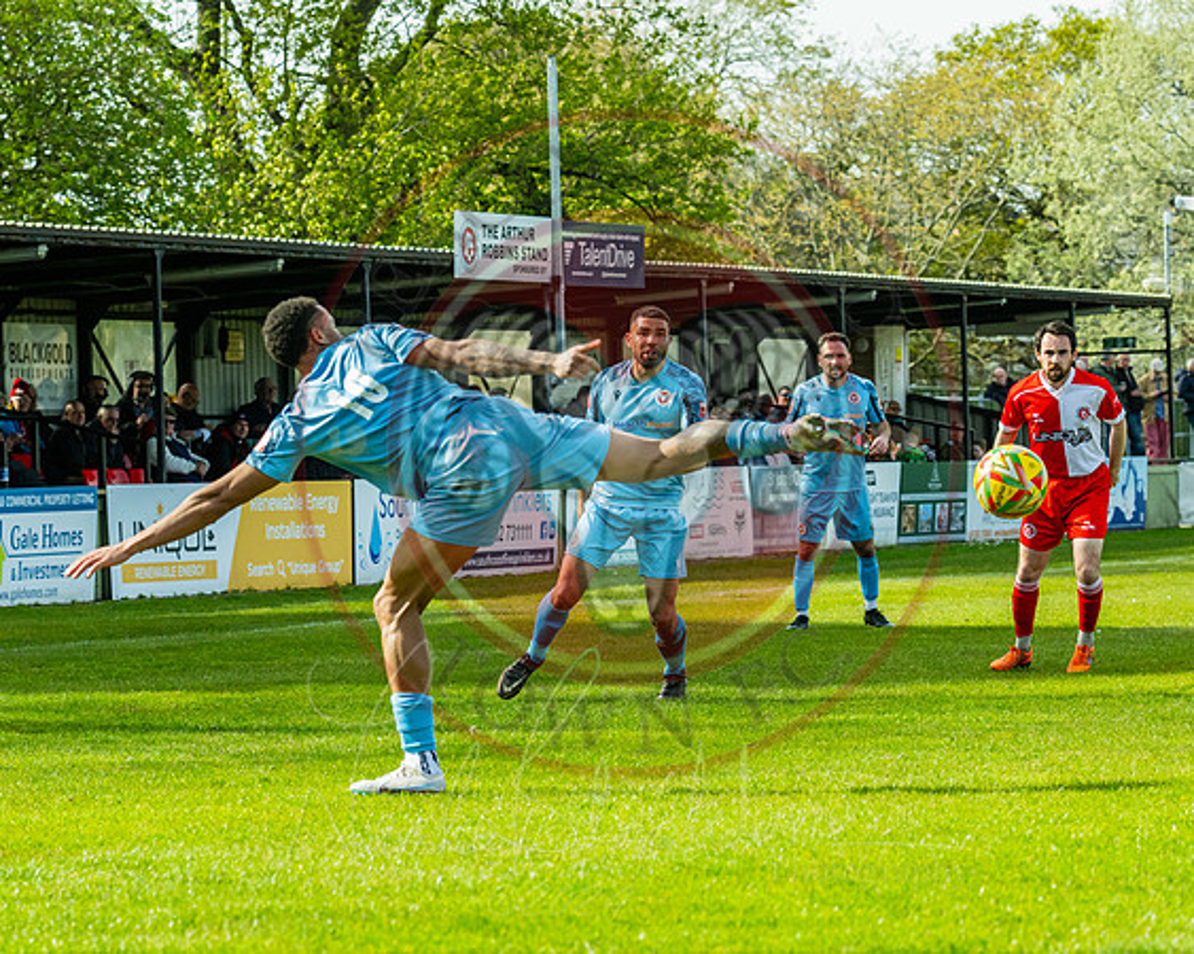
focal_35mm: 164
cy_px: 476
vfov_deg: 9.4
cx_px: 540
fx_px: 5793
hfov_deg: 11.8
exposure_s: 1/2000
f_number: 4
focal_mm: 86
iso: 400
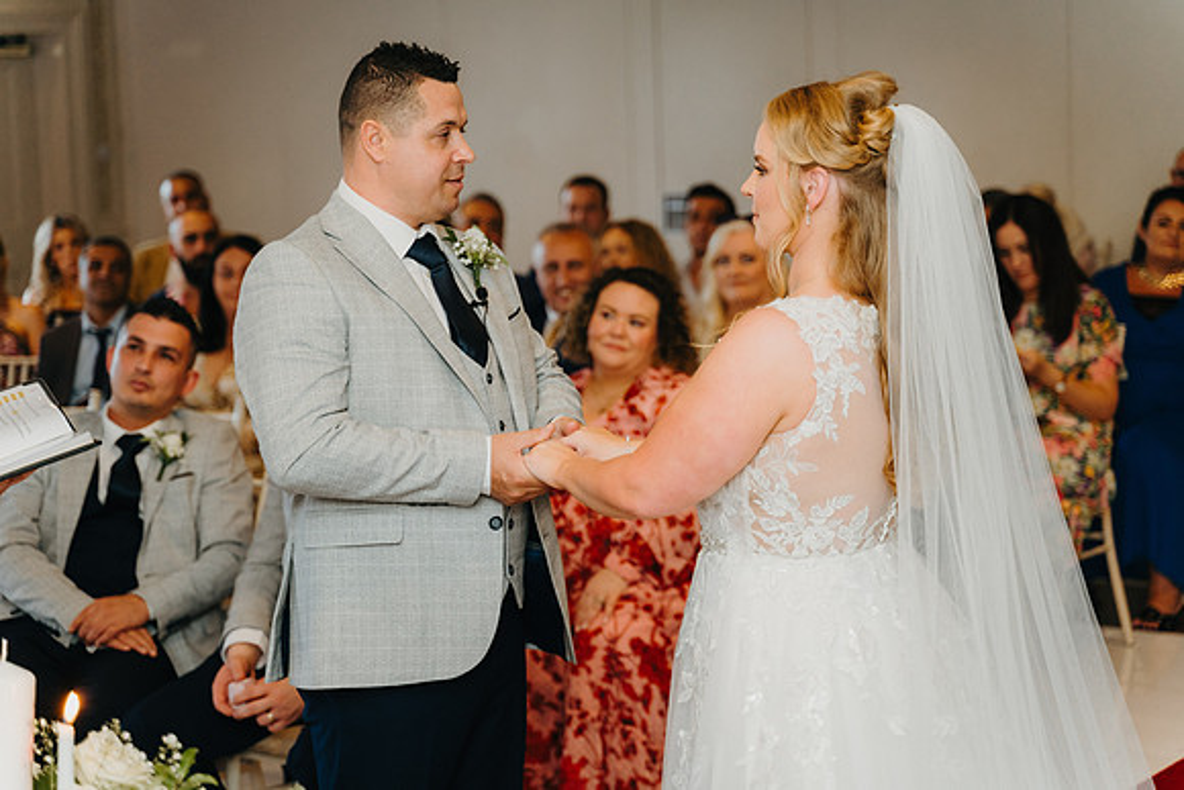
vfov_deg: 18.2
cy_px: 395
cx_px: 592
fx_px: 2467
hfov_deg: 27.0
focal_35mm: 75
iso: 800
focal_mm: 75
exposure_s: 1/160
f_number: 2.8
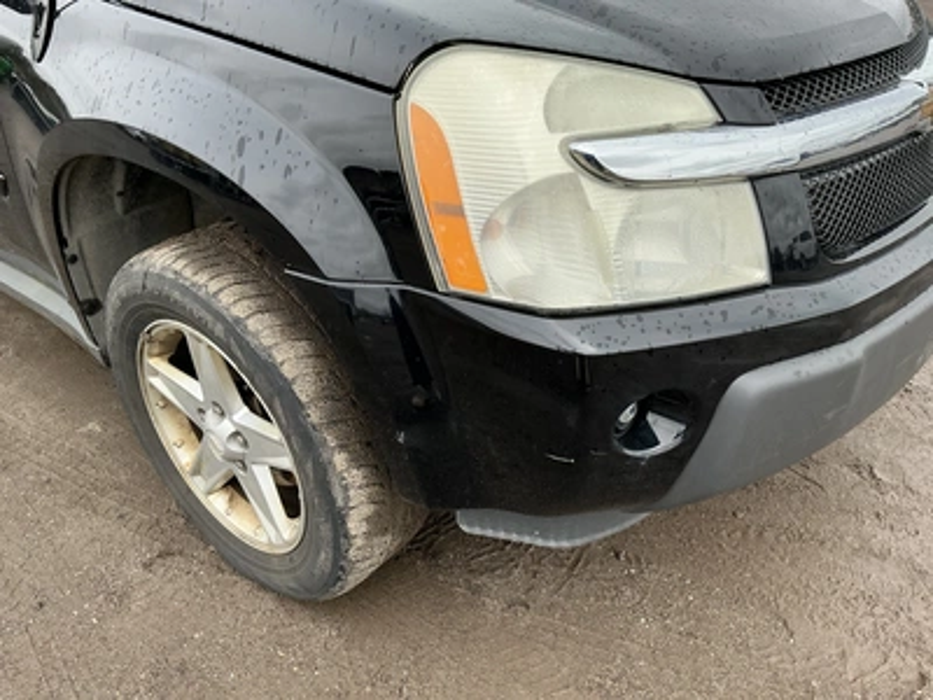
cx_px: 466
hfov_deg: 63.4
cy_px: 350
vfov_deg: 49.7
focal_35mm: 28
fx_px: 755
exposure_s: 1/599
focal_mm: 3
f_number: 1.8
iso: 25
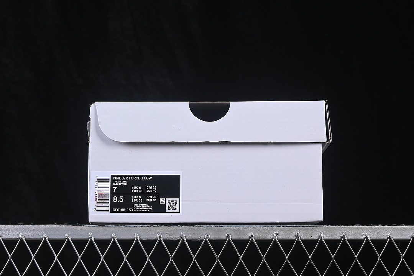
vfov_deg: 18.2
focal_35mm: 75
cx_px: 207
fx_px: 862
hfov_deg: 27.0
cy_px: 138
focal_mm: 50
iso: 160
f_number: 8
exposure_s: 1/80
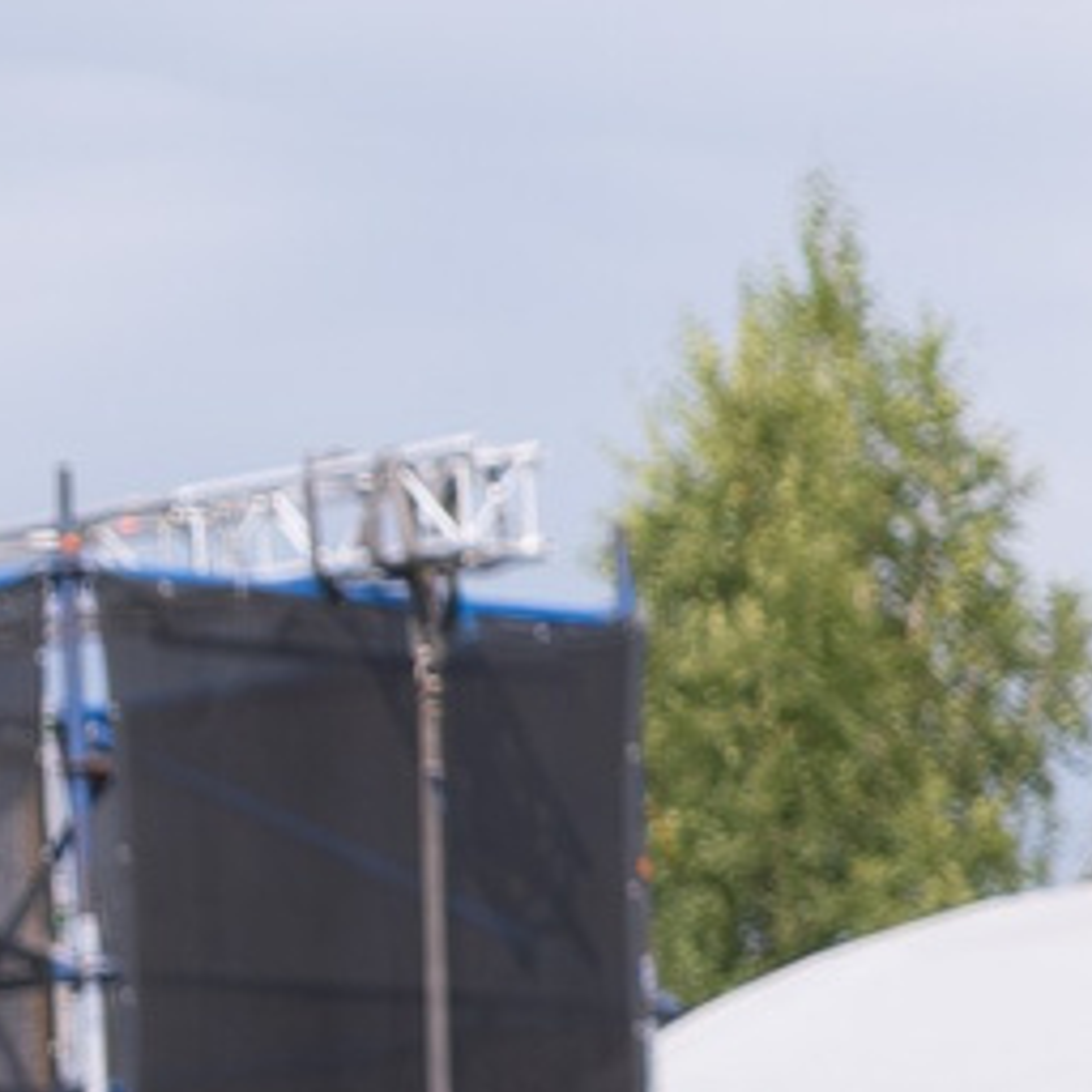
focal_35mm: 510
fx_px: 18202
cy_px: 941
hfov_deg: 3.2
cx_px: 5242
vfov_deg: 3.4
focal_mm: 40.1
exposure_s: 1/1000
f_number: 4
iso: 160
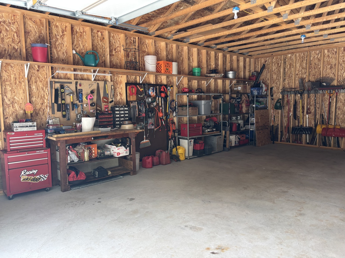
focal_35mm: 26
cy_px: 129
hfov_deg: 67.3
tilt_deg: -7.4
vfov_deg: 53.1
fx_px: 259
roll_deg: +0.4
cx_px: 172
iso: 64
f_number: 1.6
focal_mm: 5.96
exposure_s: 1/121
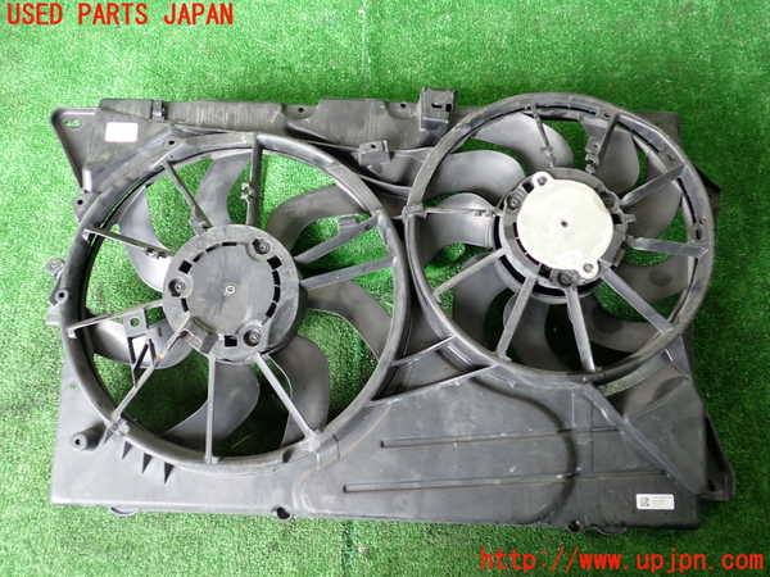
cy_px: 288
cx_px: 385
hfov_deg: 60.0
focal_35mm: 30
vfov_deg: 46.8
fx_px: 667
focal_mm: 5.4
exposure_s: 1/40
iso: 200
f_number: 2.3
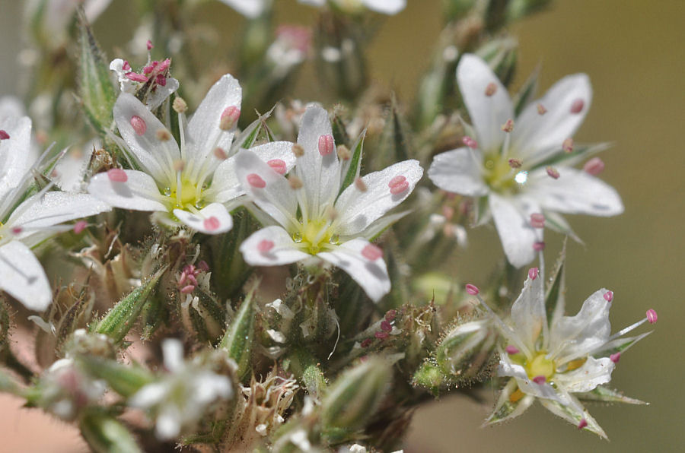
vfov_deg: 15.1
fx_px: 1709
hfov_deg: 22.7
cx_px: 342
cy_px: 226
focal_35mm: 90
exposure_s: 1/200
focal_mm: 60
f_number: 16
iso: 200
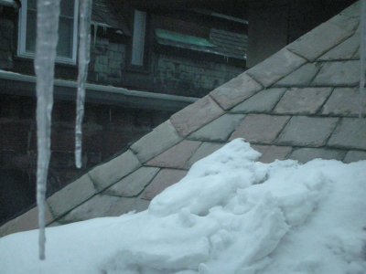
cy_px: 137
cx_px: 183
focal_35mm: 73
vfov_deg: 20.2
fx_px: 772
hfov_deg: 26.7
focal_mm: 12.2
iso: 800
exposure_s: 1/388
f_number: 11.6
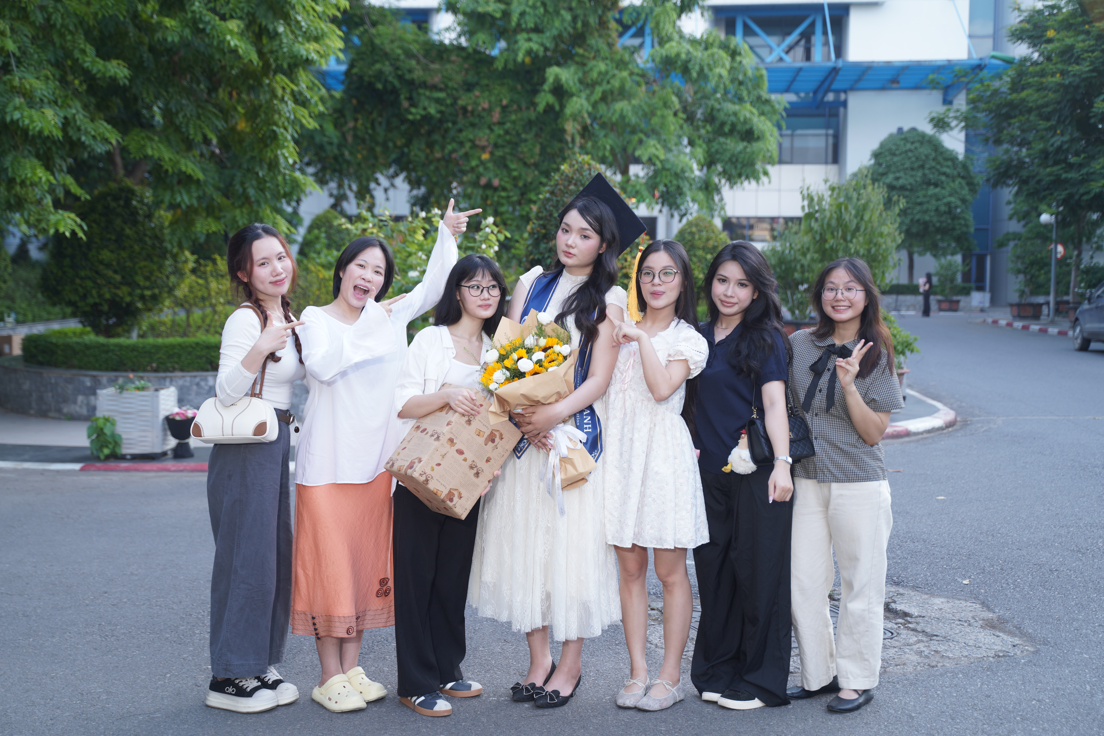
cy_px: 368
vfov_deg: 29.9
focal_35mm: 45
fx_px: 1380
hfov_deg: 43.6
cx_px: 552
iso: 160
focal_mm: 45
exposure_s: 1/200
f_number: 2.8
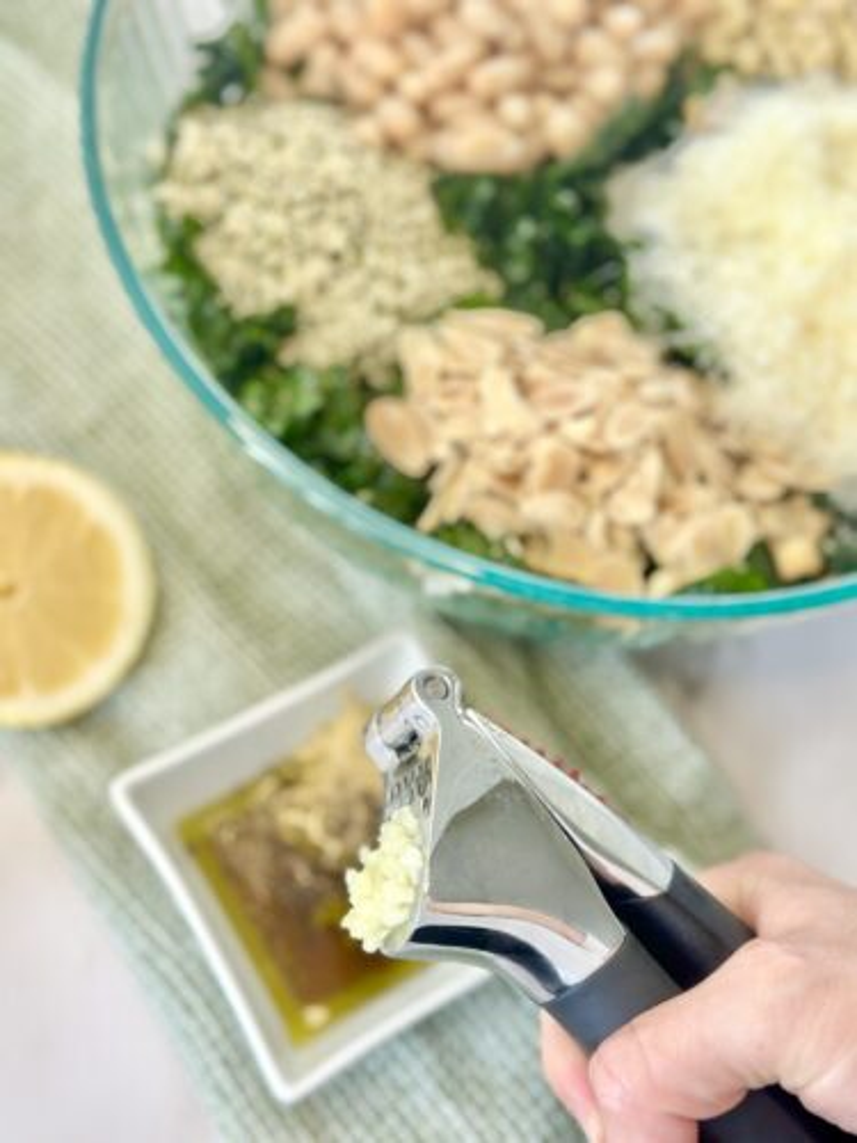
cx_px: 428
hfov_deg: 30.3
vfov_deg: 39.7
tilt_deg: -64.6
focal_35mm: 48
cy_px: 572
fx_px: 1584
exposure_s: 1/121
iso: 80
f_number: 1.78
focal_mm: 6.86
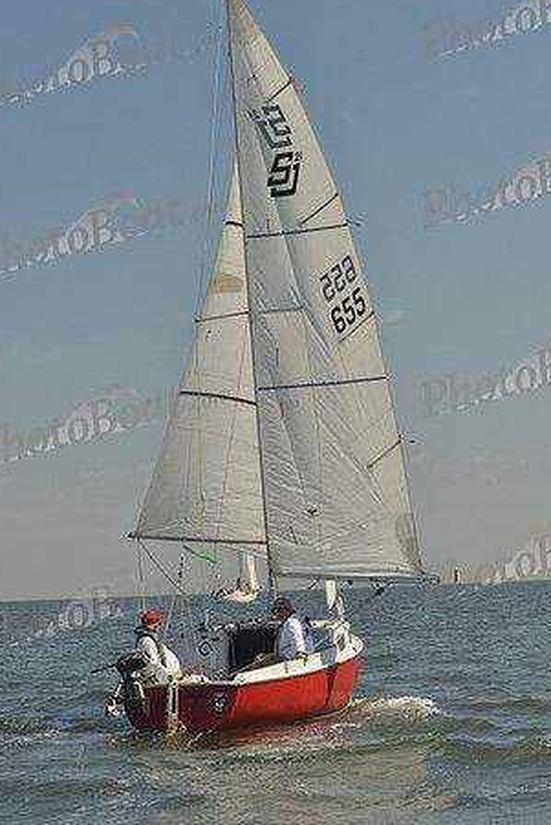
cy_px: 302
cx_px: 327
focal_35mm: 90
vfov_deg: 22.6
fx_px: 2065
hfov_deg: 15.2
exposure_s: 1/1000
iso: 200
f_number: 6.3
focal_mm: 70
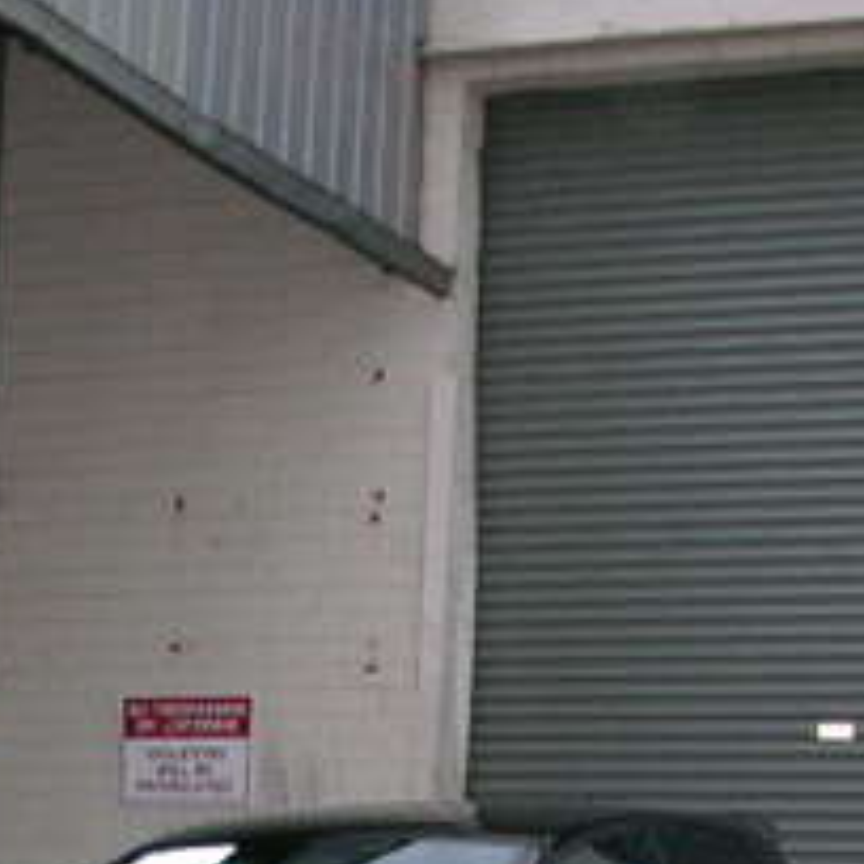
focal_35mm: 128
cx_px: 424
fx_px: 3615
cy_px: 1080
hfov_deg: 13.6
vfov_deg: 13.2
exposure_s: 1/60.1
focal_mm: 9.5
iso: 200
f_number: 2.8
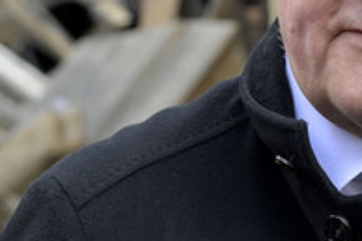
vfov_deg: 6.5
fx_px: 2100
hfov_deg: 9.8
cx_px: 367
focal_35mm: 209
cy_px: 15
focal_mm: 90
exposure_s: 1/1600
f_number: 6.3
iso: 4000
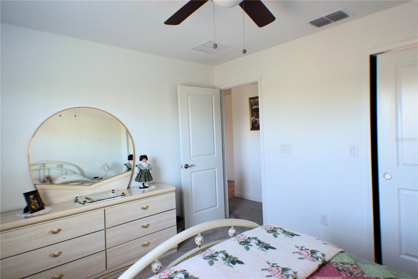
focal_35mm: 36
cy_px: 140
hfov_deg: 53.1
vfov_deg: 36.9
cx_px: 209
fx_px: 418
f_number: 4
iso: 400
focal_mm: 24
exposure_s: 1/60
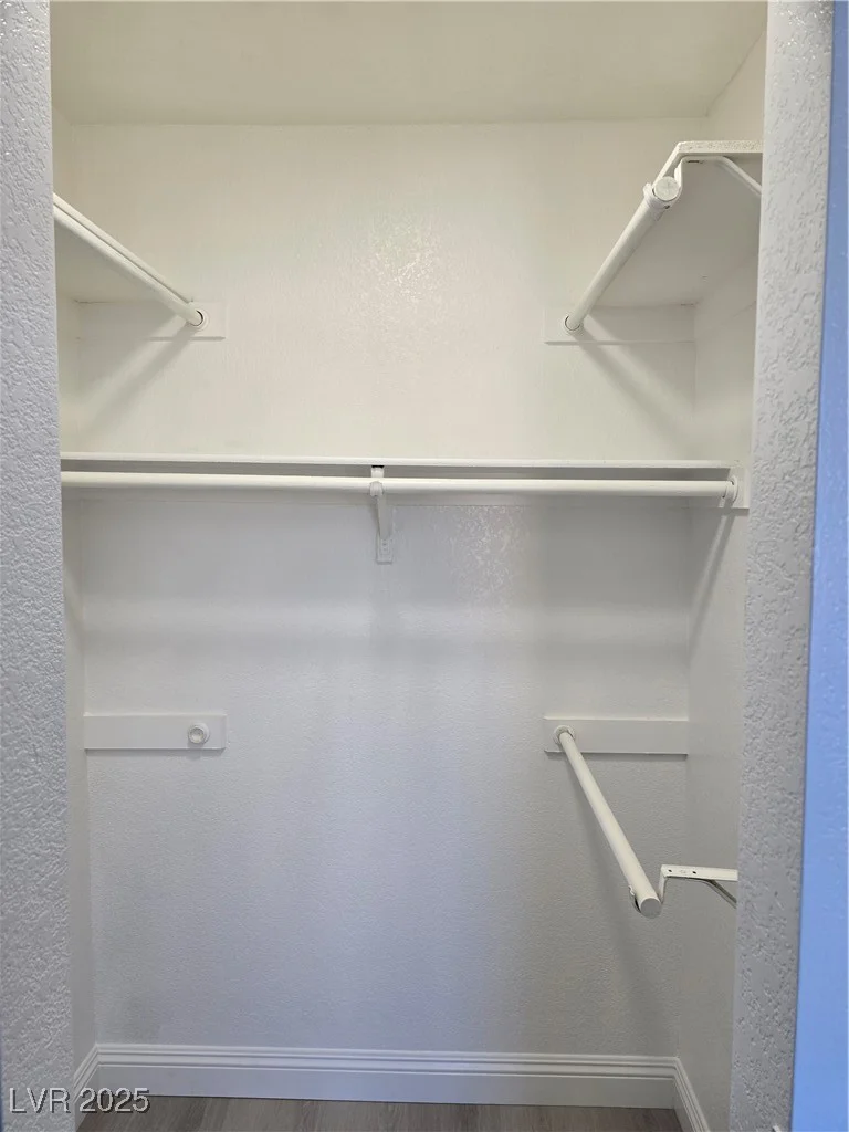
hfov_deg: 58.9
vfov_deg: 73.9
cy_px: 566
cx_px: 424
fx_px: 752
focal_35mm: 23
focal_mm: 6.3
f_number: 1.7
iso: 64
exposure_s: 1/120
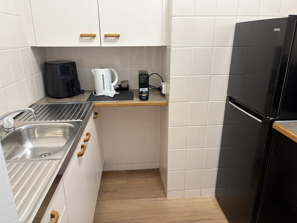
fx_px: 223
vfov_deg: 53.1
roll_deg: +0.9
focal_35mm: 26
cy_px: 112
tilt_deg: -18.4
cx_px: 148
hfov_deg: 67.3
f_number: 1.6
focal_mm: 5.96
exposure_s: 1/50
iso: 125
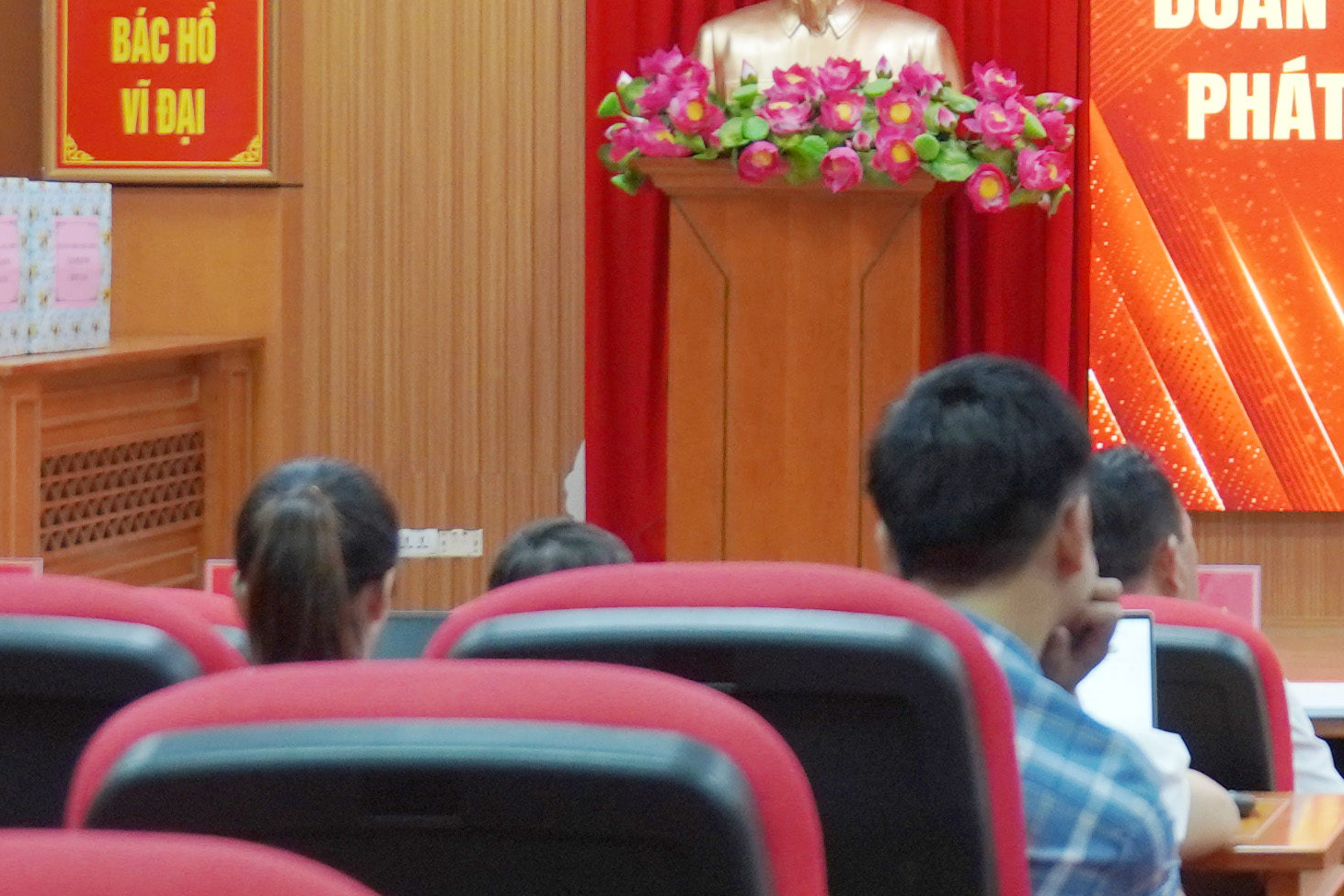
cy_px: 183
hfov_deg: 12.9
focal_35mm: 154
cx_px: 1692
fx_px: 5751
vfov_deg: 8.9
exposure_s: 1/100
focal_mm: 25
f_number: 2.8
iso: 640
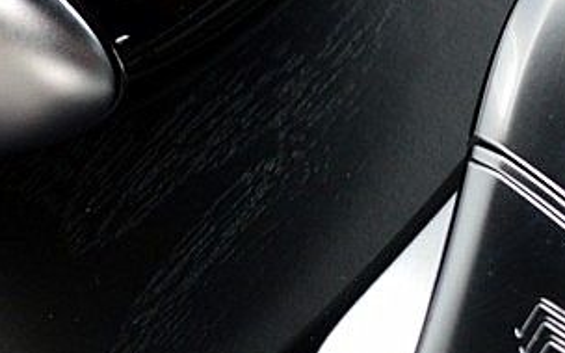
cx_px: -279
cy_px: -310
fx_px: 4773
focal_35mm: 310
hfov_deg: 6.7
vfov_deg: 4.2
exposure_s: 1/60
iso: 560
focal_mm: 38
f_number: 8
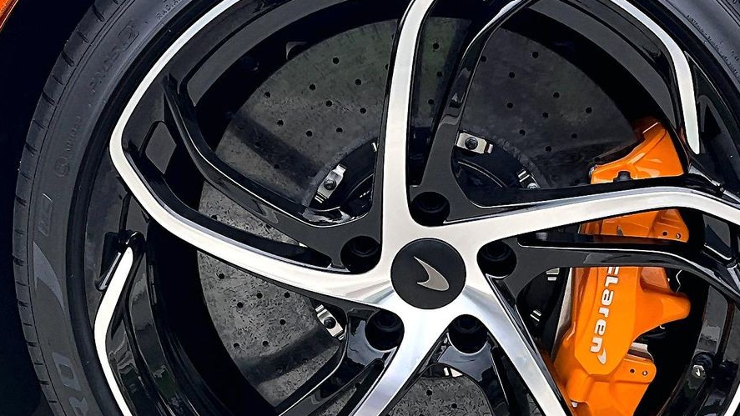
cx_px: 422
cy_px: 245
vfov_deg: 21.1
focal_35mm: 57
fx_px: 1118
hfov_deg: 36.5
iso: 25
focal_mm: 3
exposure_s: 1/439
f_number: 1.8
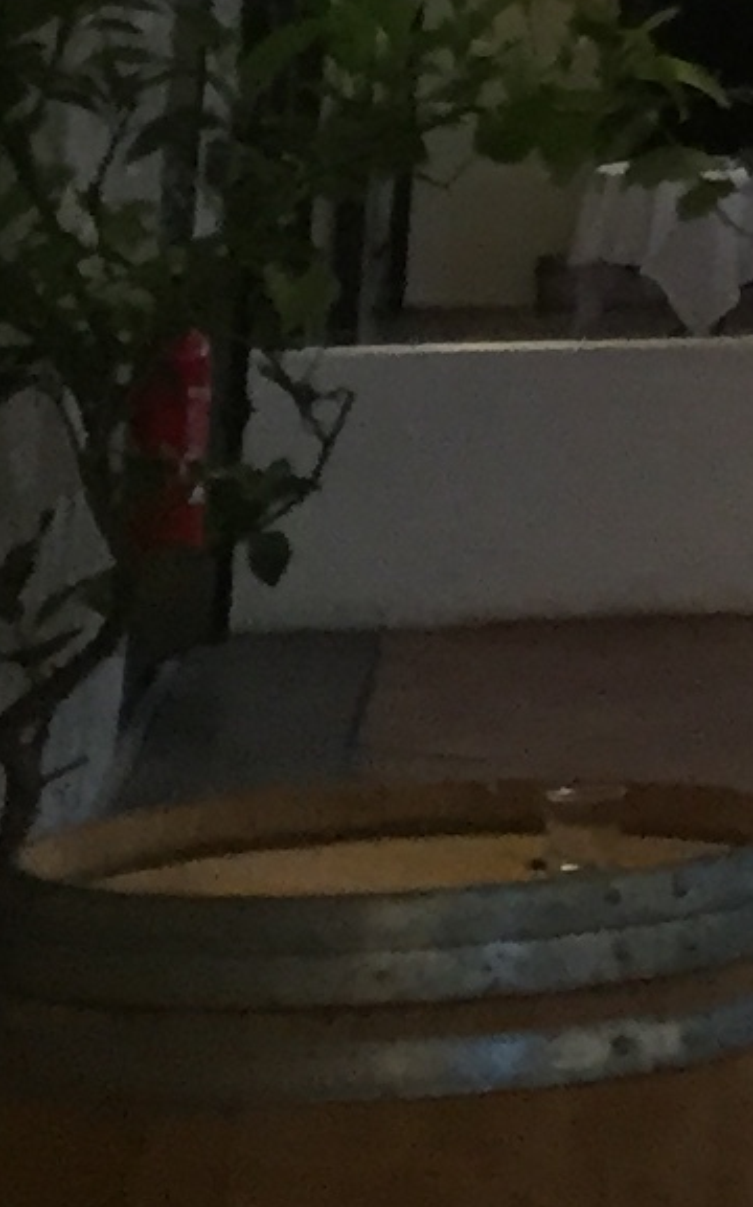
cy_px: -876
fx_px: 5720
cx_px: 3002
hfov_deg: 6.2
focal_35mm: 174
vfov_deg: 11.3
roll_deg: -1.4
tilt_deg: +6.9
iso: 160
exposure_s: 1/33
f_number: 2.2
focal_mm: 4.15
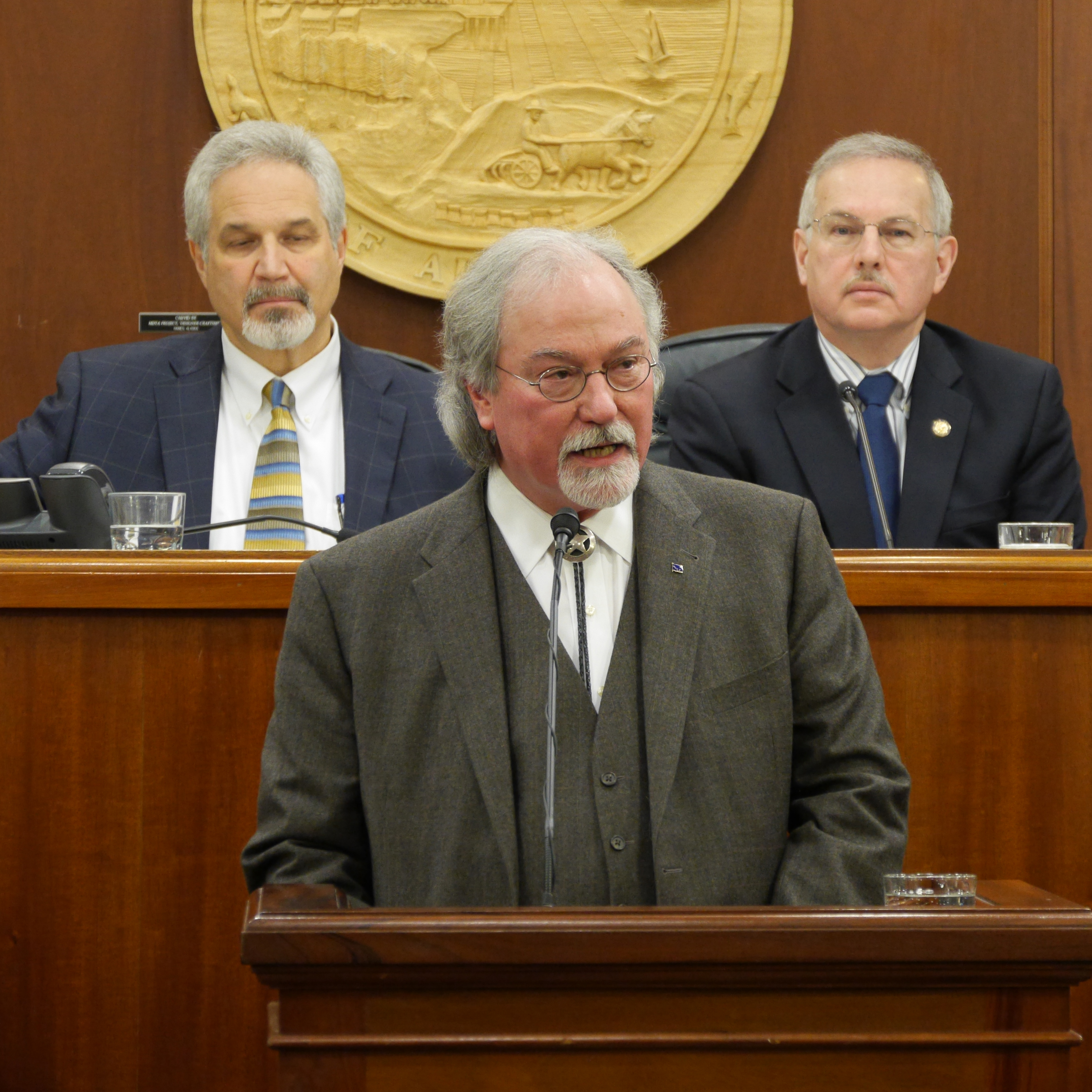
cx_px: 586
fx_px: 7102
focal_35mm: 199
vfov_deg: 8.8
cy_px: 545
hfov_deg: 8.8
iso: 1600
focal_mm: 84
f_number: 5.4
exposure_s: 1/40
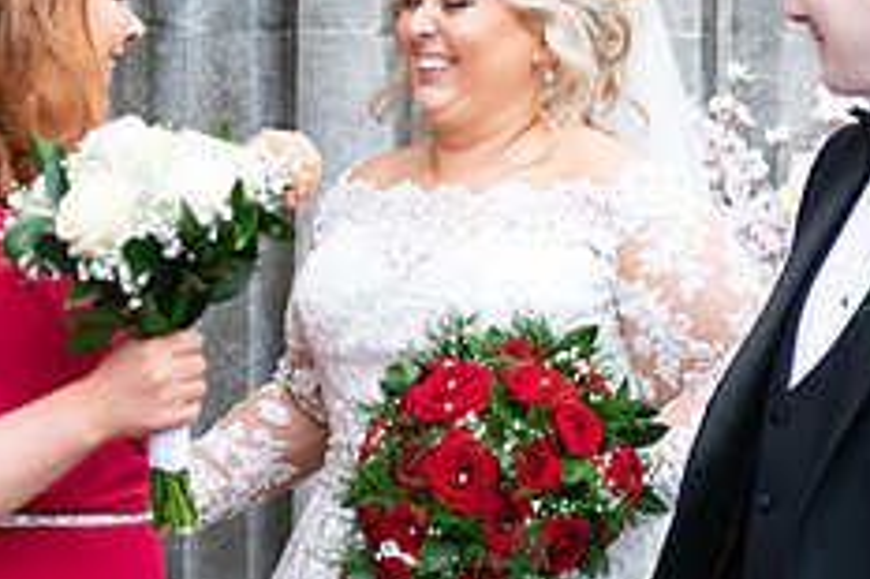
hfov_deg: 15.0
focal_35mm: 137
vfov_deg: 10.0
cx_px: 418
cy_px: 256
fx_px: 3308
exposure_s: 1/160
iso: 125
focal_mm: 55
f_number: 3.5
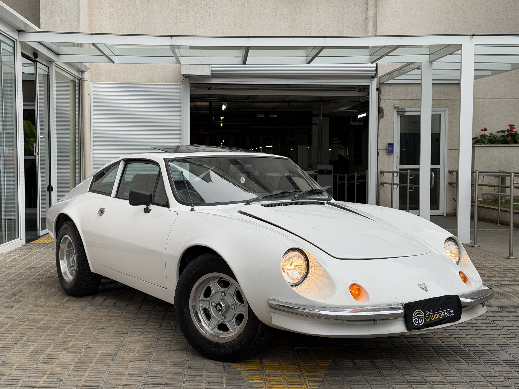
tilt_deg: -1.1
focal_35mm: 48
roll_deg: +0.5
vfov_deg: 30.3
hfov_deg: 39.7
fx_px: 720
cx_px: 260
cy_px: 194
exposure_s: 1/384
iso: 64
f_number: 1.78
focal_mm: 6.76
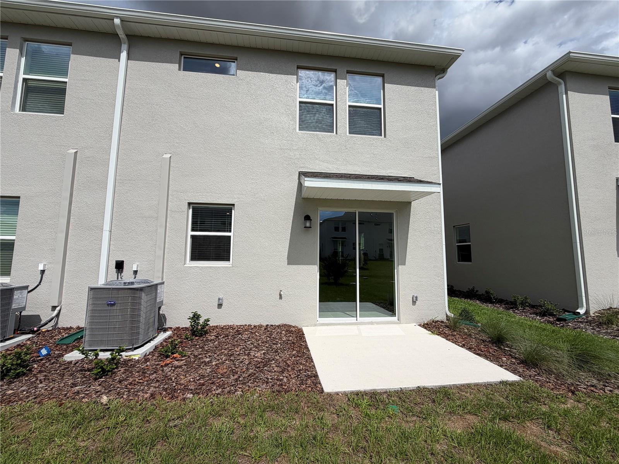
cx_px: 310
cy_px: 232
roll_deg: -0.6
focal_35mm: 14
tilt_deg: +5.2
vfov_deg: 85.7
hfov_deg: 102.1
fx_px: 250
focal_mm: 2.22
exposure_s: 1/1901
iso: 20
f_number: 2.2
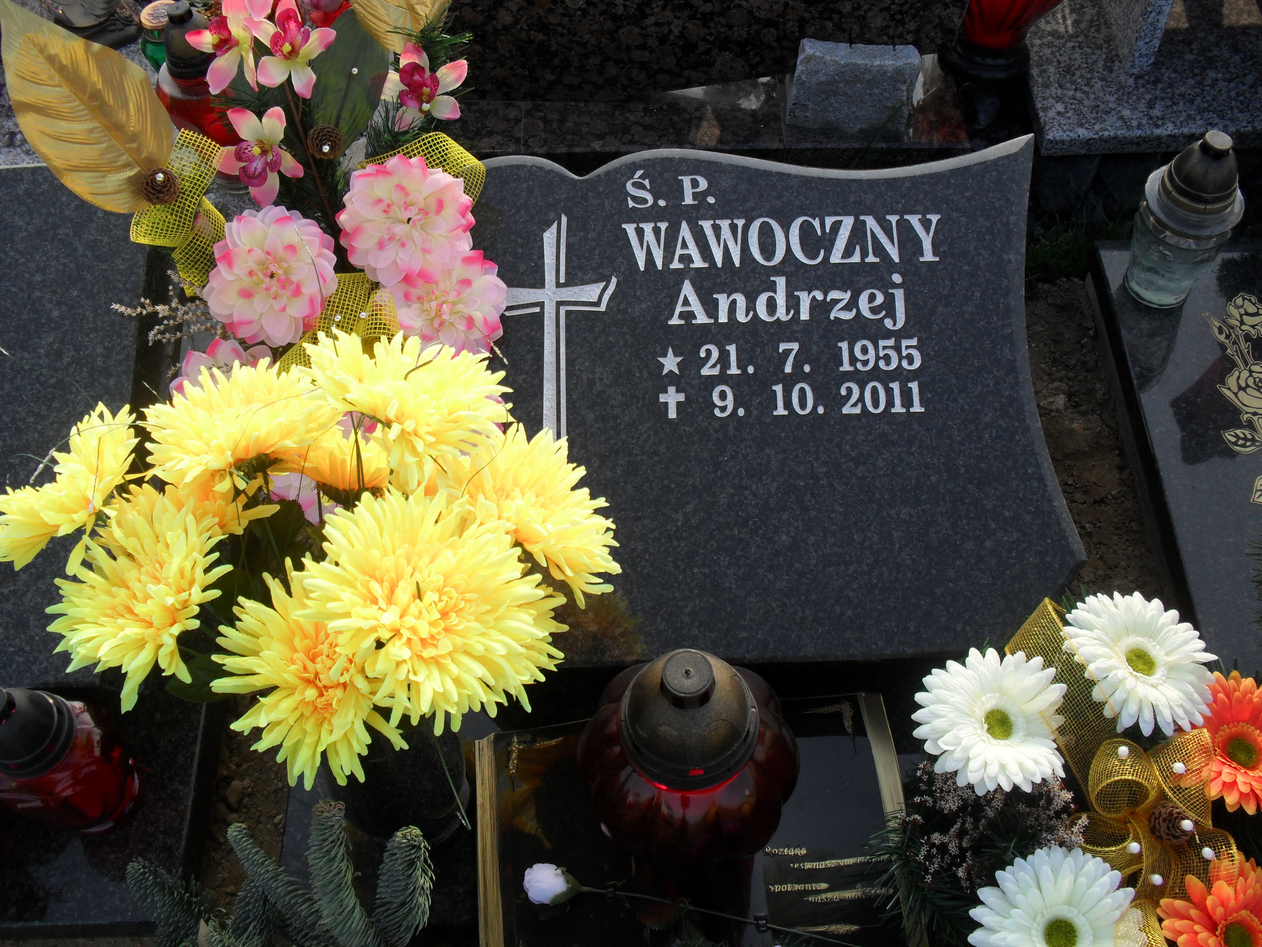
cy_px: 474
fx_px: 1276
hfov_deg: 52.6
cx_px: 631
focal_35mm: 35
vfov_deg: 40.7
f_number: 3.2
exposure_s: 1/250
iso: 100
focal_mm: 6.3
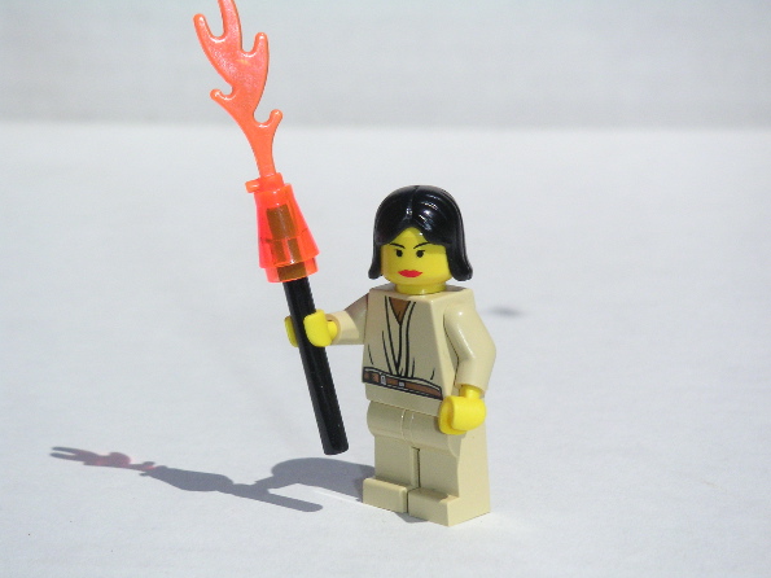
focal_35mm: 112
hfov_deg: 17.6
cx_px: 386
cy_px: 290
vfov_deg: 13.2
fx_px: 2494
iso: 160
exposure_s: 1/1000
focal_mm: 17.1
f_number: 8
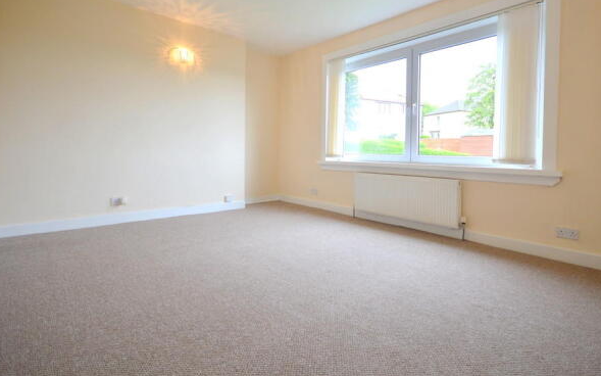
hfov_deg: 94.2
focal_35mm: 17
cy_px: 159
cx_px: 325
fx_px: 278
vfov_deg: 67.6
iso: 400
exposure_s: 1/80
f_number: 4.5
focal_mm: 10
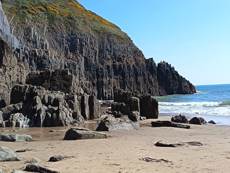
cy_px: 86
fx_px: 319
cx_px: 115
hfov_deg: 39.7
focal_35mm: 48
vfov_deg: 30.3
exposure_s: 1/659
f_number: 1.75
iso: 100
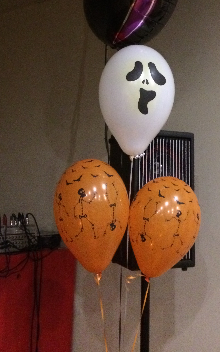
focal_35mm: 49
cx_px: 139
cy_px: 78
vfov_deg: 39.7
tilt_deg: +10.1
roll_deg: -1.5
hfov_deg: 26.2
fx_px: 470
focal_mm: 4.15
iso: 800
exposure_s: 1/17
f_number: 2.2
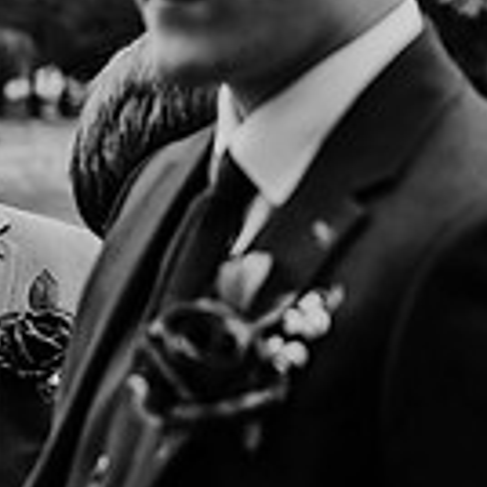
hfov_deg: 12.6
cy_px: 353
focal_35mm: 129
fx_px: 2053
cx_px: -305
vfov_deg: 13.5
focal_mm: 35
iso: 100
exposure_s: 1/500
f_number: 1.8
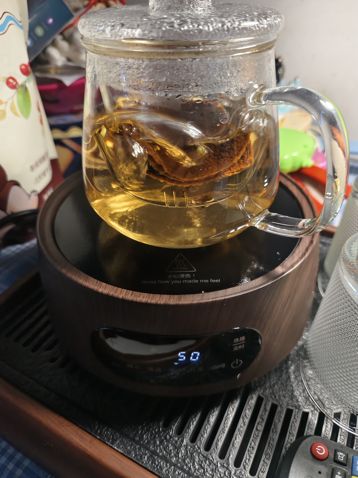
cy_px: 239
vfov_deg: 73.9
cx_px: 179
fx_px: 317
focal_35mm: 23
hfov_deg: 58.9
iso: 189
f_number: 1.75
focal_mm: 5.5
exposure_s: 1/50
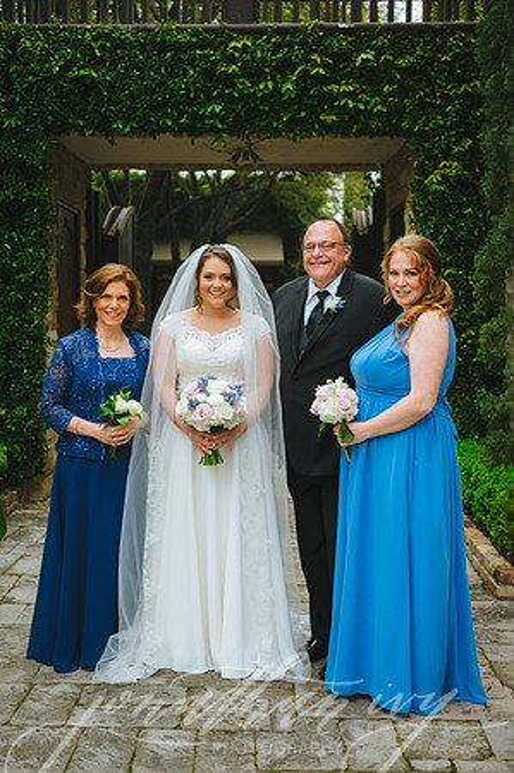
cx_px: 257
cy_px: 386
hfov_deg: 28.0
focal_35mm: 48
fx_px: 1030
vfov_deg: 41.2
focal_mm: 48
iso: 125
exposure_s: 1/200
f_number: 2.8
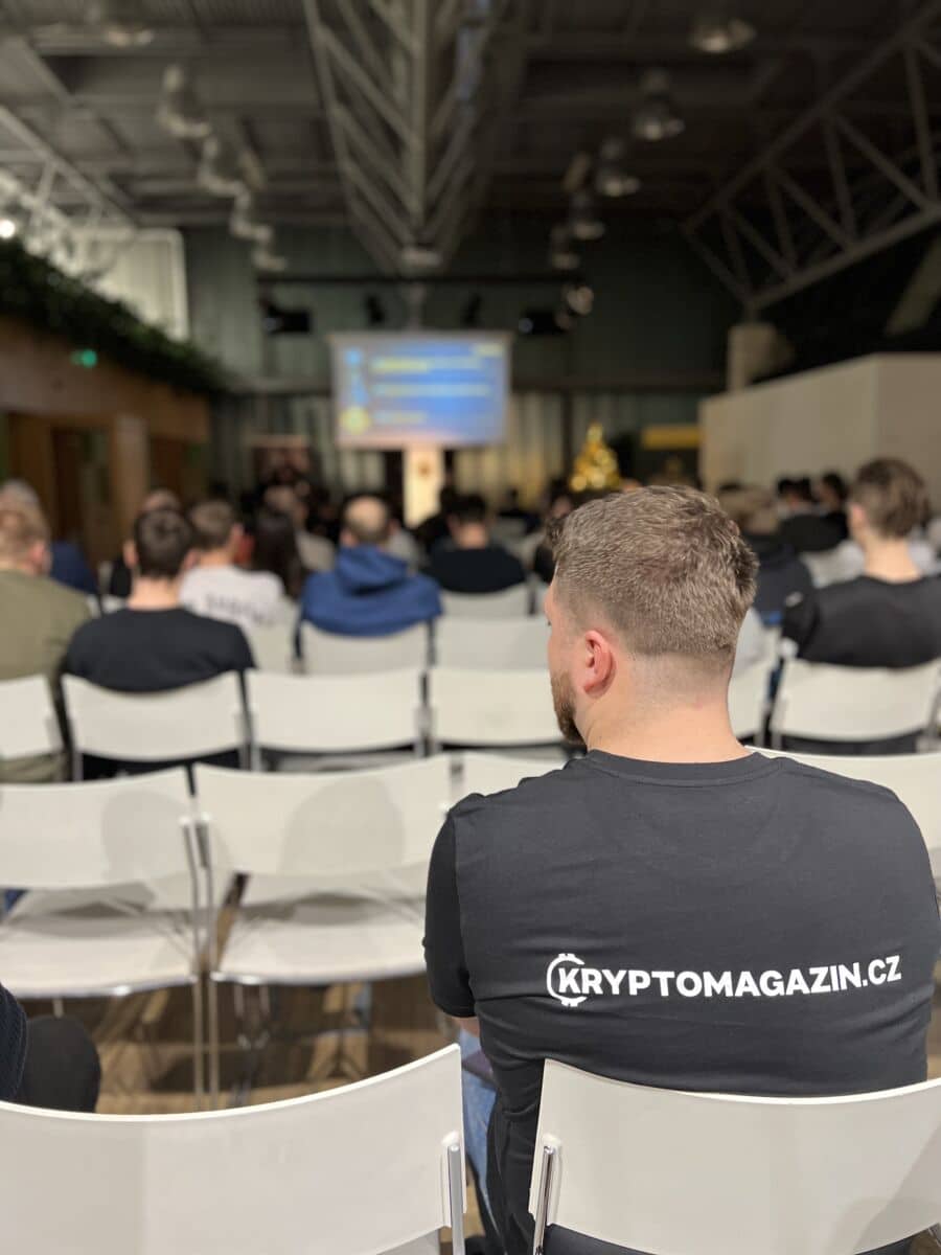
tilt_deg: -7.9
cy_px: 628
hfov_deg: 53.1
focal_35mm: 26
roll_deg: +1.9
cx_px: 470
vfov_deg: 67.3
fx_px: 942
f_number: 1.5
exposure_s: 1/50
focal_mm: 5.7
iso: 320
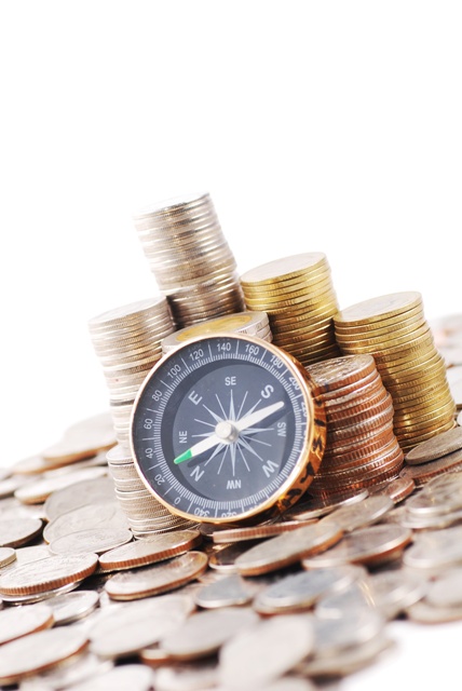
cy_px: 346
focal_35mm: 135
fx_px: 2593
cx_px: 231
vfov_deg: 15.2
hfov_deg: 10.2
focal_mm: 90
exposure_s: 1/125
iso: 100
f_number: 8
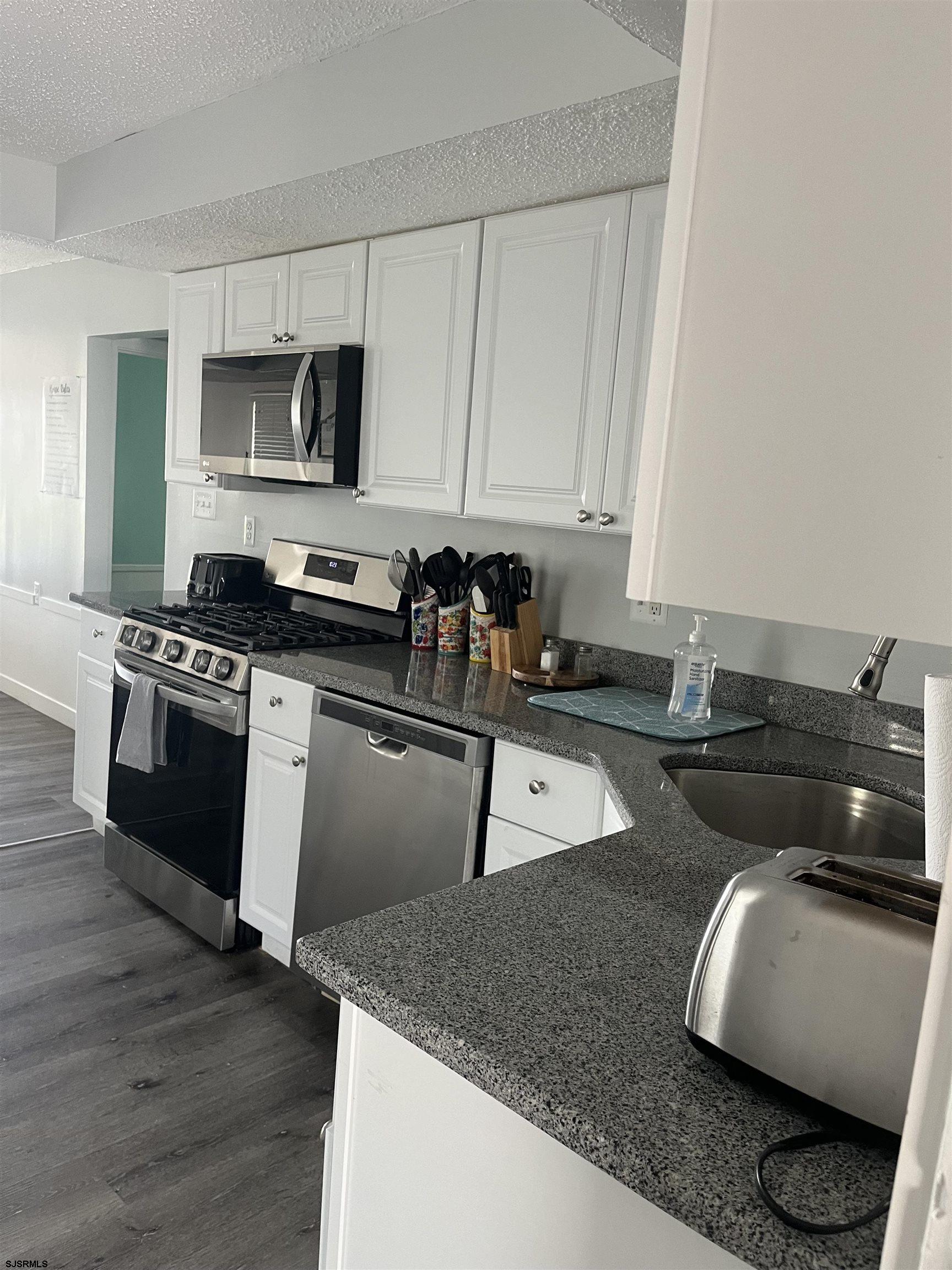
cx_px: 476
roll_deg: -3.8
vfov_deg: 67.3
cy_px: 635
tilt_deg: -5.9
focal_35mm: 26
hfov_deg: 53.1
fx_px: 953
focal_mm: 5.1
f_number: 1.6
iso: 250
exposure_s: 1/60
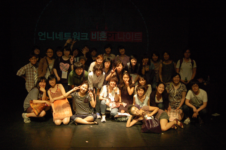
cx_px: 113
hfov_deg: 57.3
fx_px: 207
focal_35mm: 33
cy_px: 75
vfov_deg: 39.8
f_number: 4.5
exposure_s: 1/60
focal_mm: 22
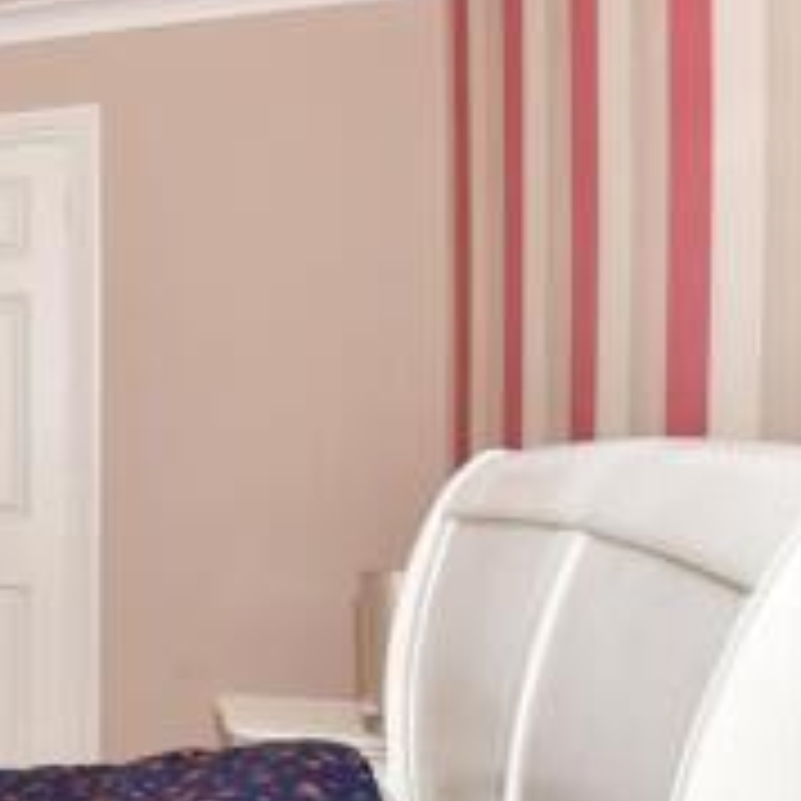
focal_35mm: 47
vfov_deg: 36.0
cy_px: 439
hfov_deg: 21.6
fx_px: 1230
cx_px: -666
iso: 400
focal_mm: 10
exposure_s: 1/160
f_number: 8
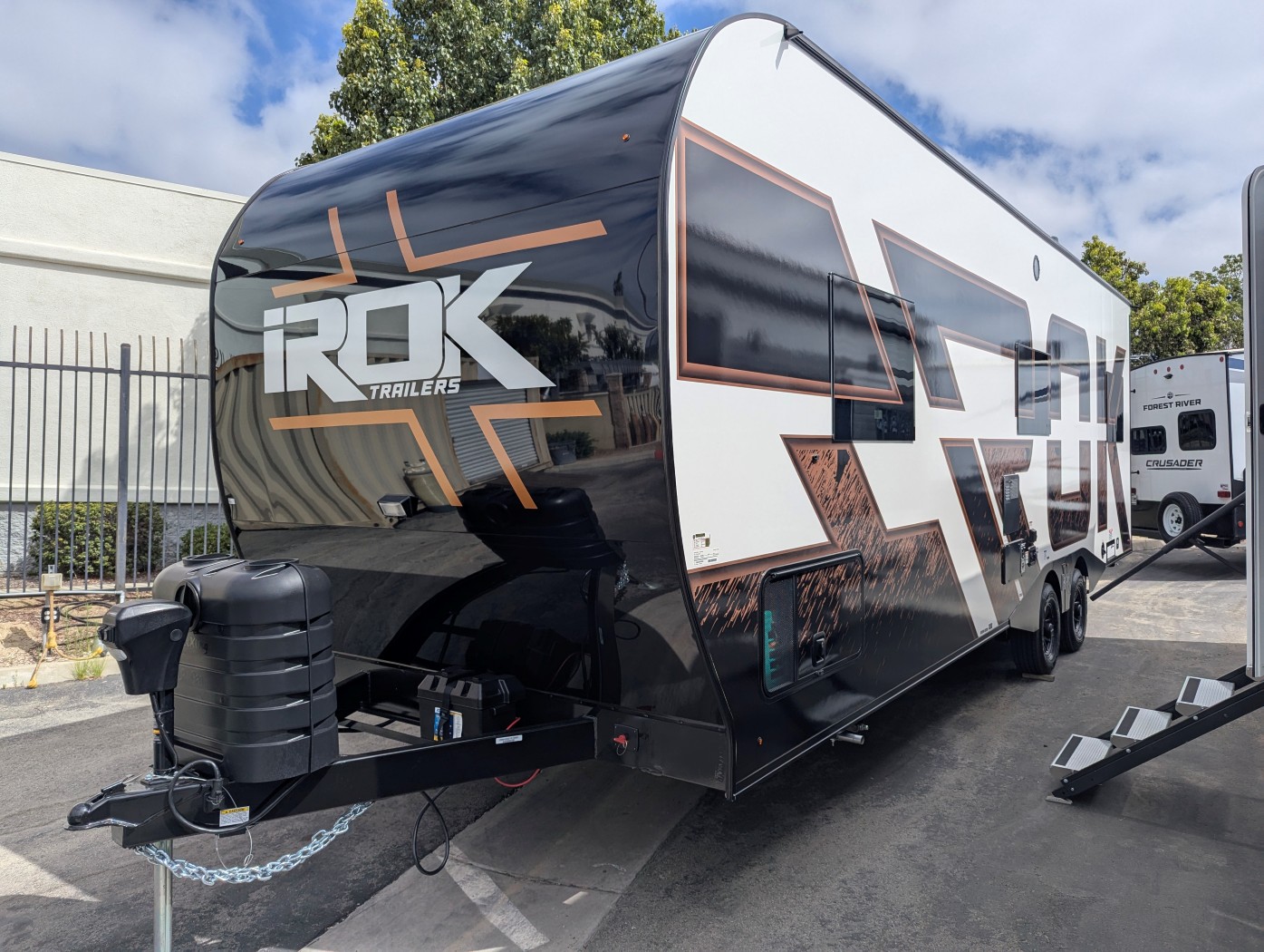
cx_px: 632
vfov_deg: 56.9
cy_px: 476
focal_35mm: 24
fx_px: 877
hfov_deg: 71.5
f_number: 1.85
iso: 46
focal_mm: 6.81
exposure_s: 1/3333
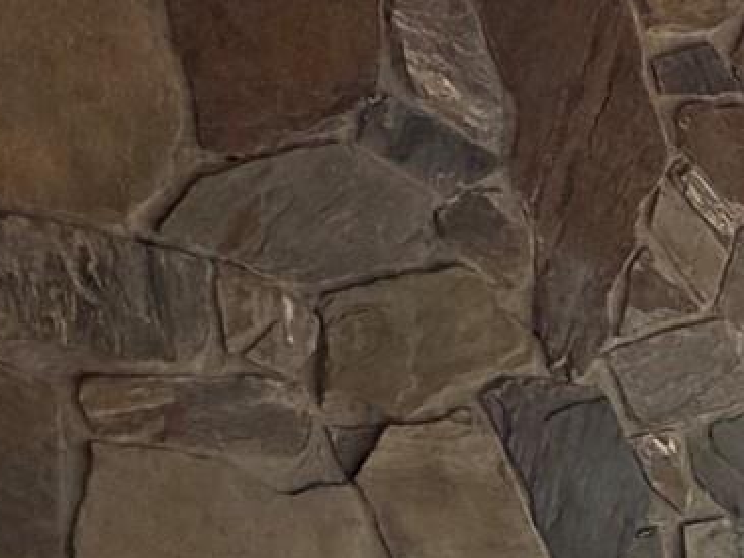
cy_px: 598
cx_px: 1328
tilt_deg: -4.4
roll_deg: -1.4
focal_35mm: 78
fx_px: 1676
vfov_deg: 18.3
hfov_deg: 19.2
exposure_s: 1/104
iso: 320
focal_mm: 2.22
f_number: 2.2
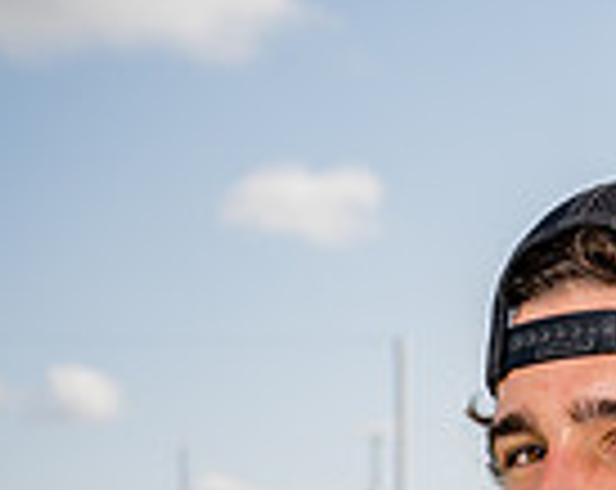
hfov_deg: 13.9
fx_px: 2474
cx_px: 647
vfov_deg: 10.4
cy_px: 980
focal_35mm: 136
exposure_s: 1/250
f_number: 5.6
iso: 100
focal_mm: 44
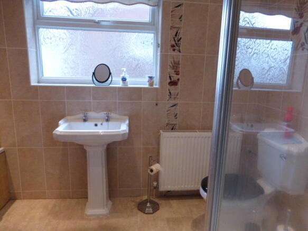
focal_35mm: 25
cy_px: 116
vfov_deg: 54.9
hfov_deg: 69.4
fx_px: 222
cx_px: 154
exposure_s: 1/25
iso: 400
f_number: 3.3
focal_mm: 4.3
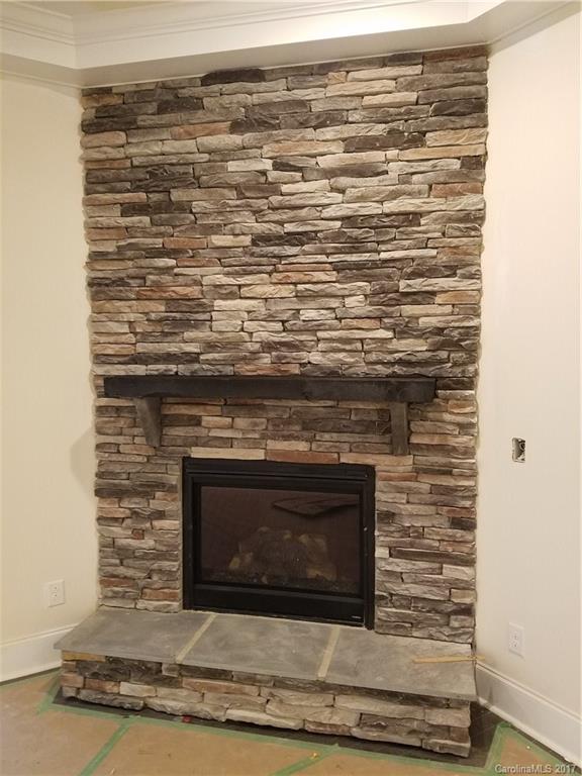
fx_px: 583
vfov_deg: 67.3
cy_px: 388
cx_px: 291
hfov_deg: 53.1
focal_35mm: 26
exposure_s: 1/24
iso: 200
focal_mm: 4.2
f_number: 1.7
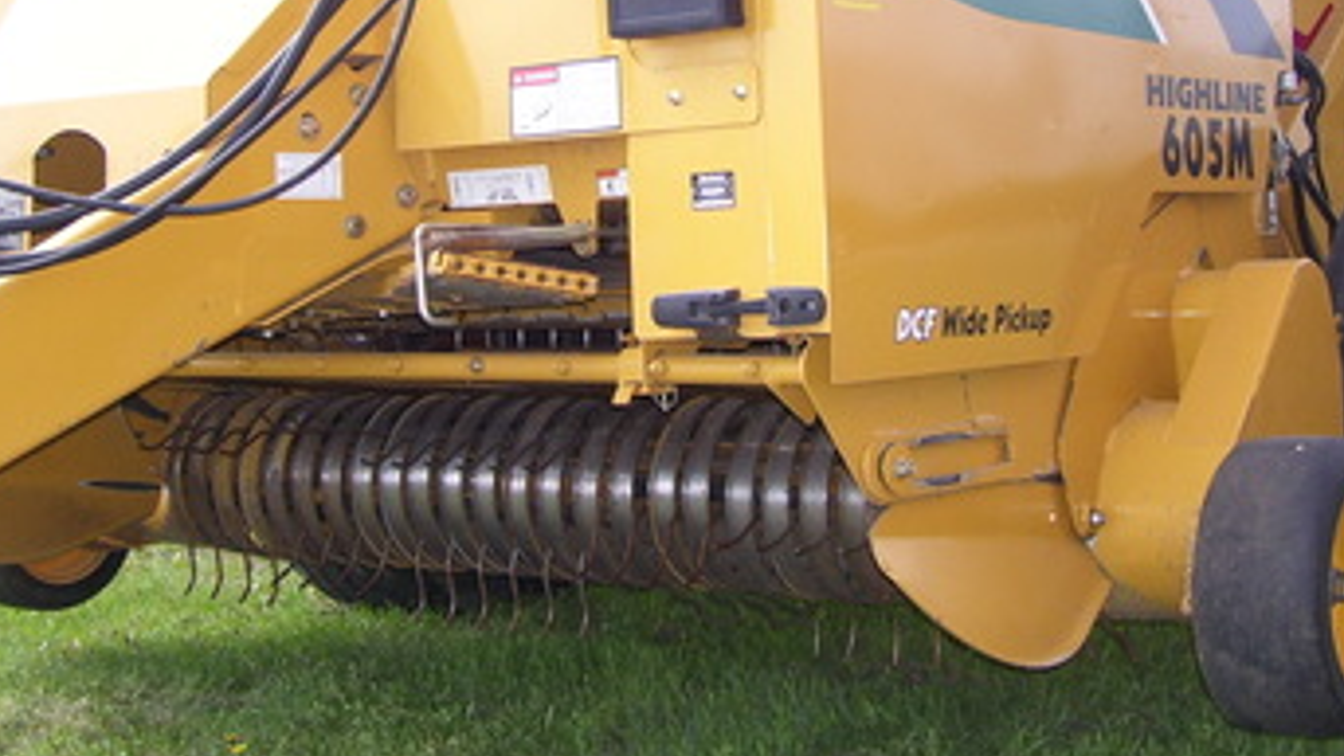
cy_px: 82
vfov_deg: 18.5
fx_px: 2281
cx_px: 643
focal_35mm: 64
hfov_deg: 32.8
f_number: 2.7
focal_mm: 6
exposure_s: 1/500
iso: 80
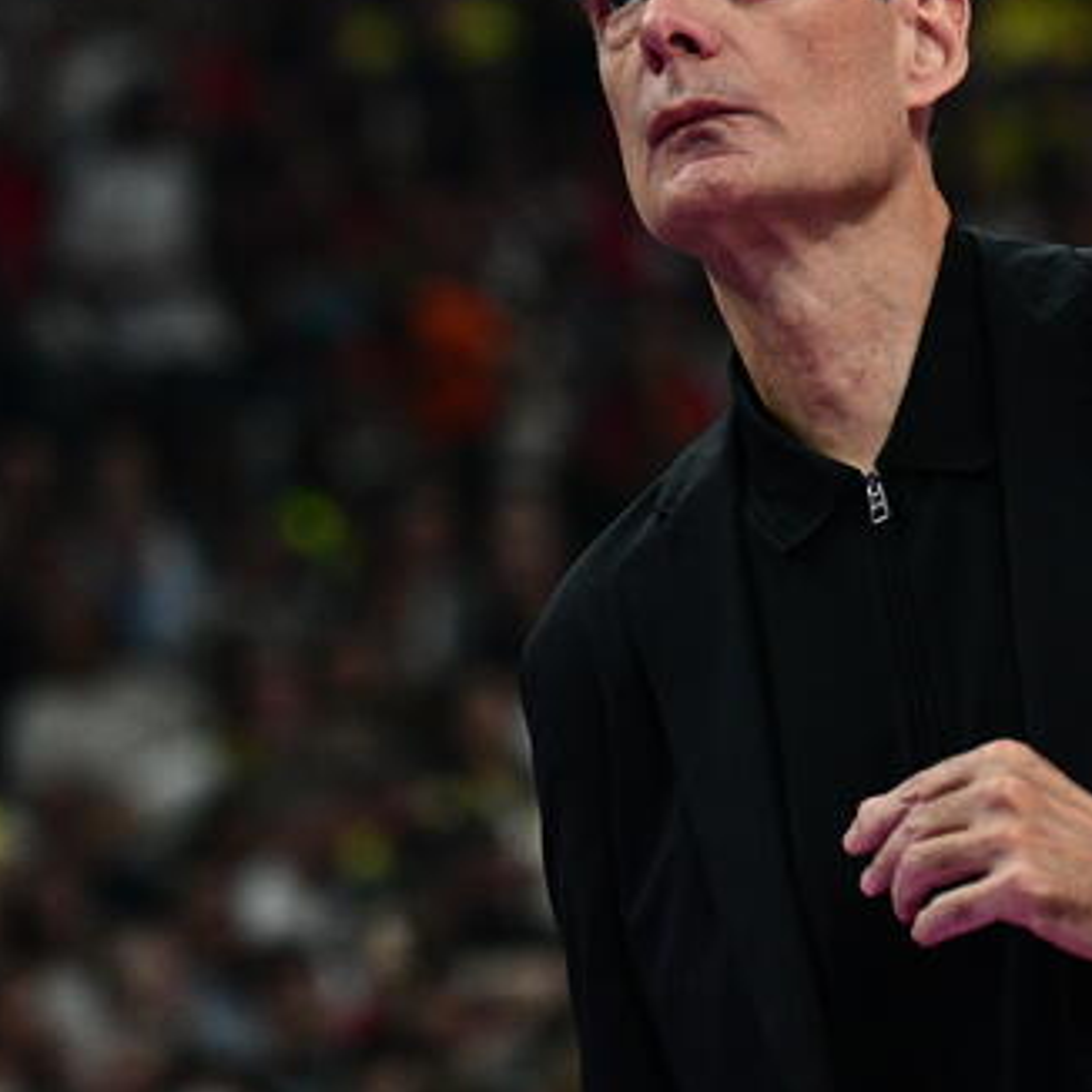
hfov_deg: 5.8
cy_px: 526
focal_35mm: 300
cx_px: 734
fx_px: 10707
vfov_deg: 5.8
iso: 2500
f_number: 3.2
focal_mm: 128
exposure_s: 1/800
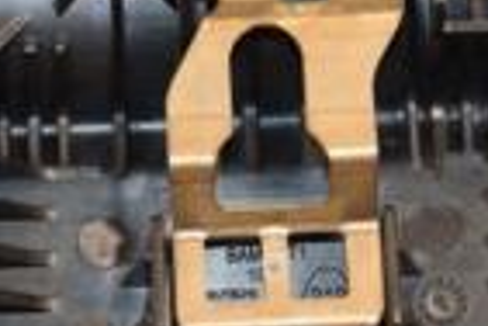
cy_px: 45
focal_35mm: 256
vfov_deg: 5.4
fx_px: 3470
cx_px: 260
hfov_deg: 8.0
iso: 800
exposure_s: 1/125
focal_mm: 40
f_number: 4.8
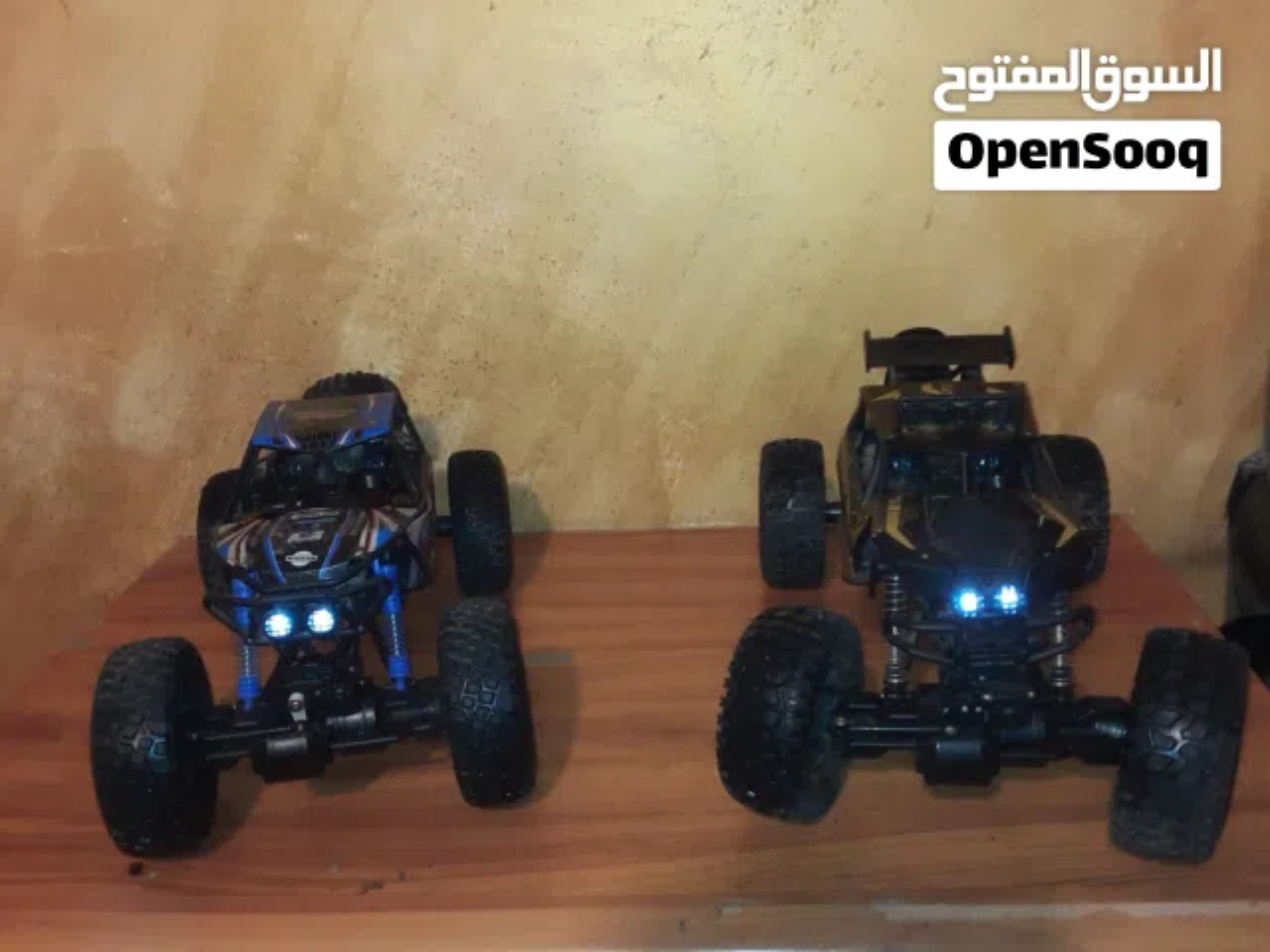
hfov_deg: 60.0
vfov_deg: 46.8
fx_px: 1101
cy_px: 476
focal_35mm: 30
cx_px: 635
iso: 250
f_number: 1.9
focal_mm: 2.2
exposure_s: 1/50
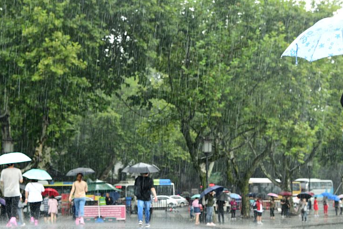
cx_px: 136
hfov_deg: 29.2
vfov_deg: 19.5
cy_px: 185
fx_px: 658
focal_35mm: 69
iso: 1000
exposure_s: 1/160
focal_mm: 42
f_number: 6.3
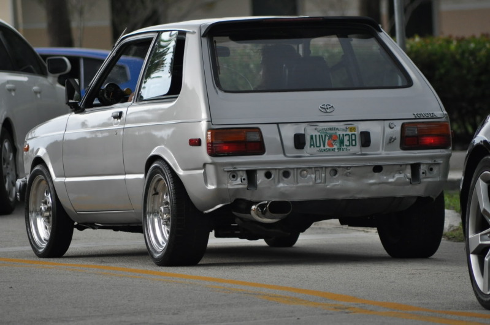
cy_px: 162
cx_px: 245
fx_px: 6119
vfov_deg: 3.0
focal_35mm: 450
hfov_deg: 4.6
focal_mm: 300
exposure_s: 1/1000
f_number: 5.6
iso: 800
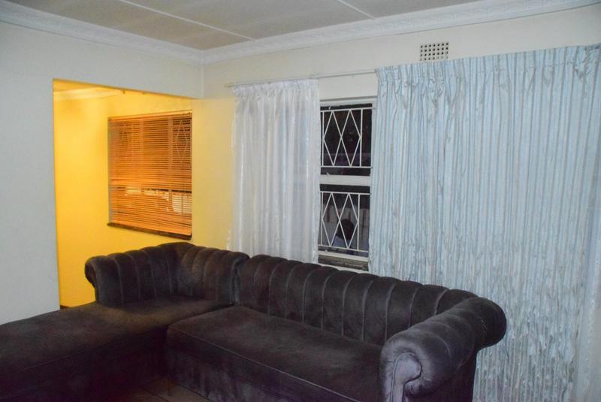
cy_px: 201
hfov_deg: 44.9
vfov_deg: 30.9
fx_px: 727
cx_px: 300
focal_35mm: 44
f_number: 8
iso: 12800
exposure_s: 1/60
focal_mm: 29
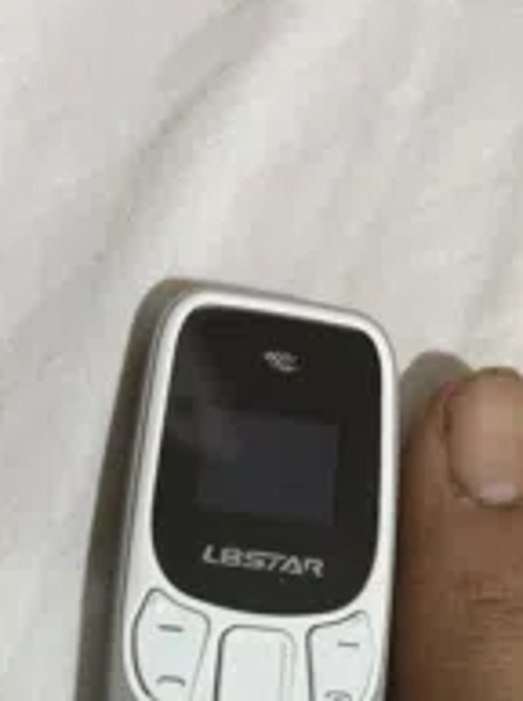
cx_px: 331
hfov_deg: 26.8
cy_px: 686
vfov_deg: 32.9
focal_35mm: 54
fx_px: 1091
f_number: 1.6
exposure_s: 1/50
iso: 250
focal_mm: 5.1
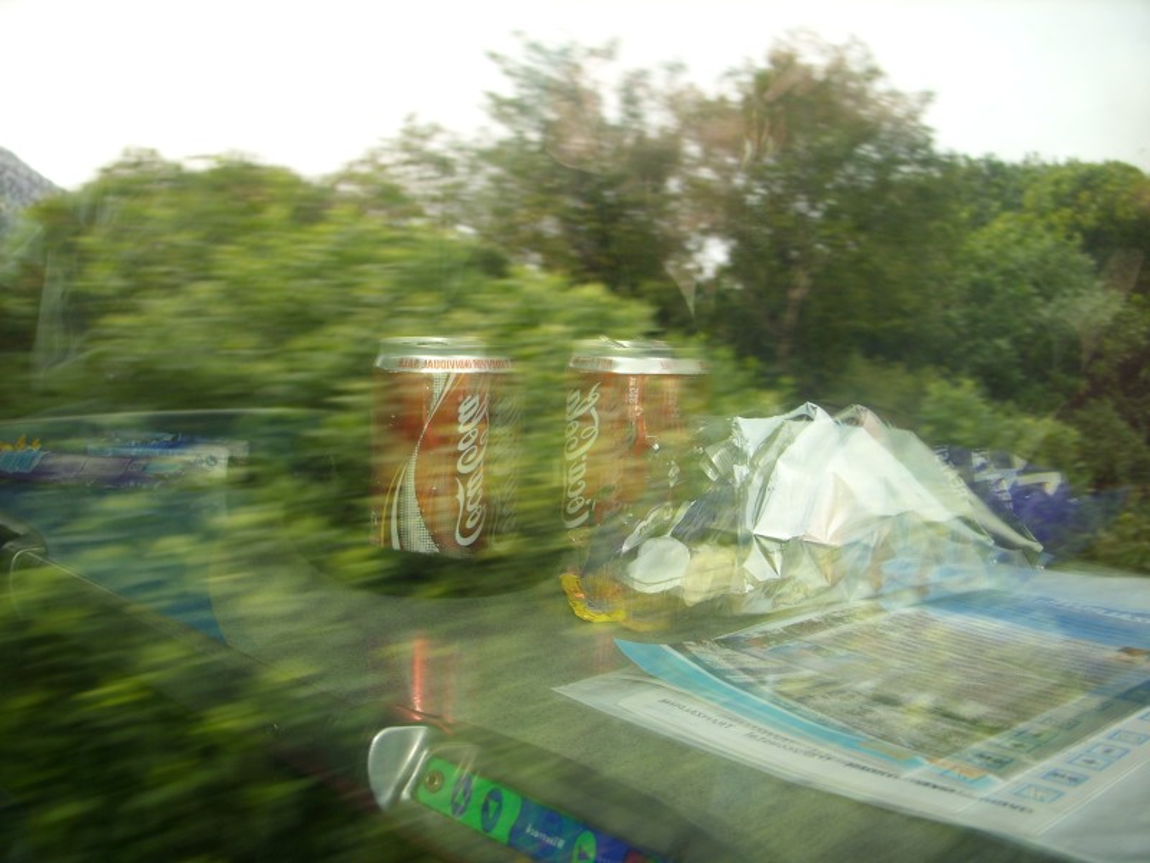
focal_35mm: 38
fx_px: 1262
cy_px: 432
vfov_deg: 37.7
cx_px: 575
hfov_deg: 49.0
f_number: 2.8
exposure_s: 1/100
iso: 50
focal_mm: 7.8
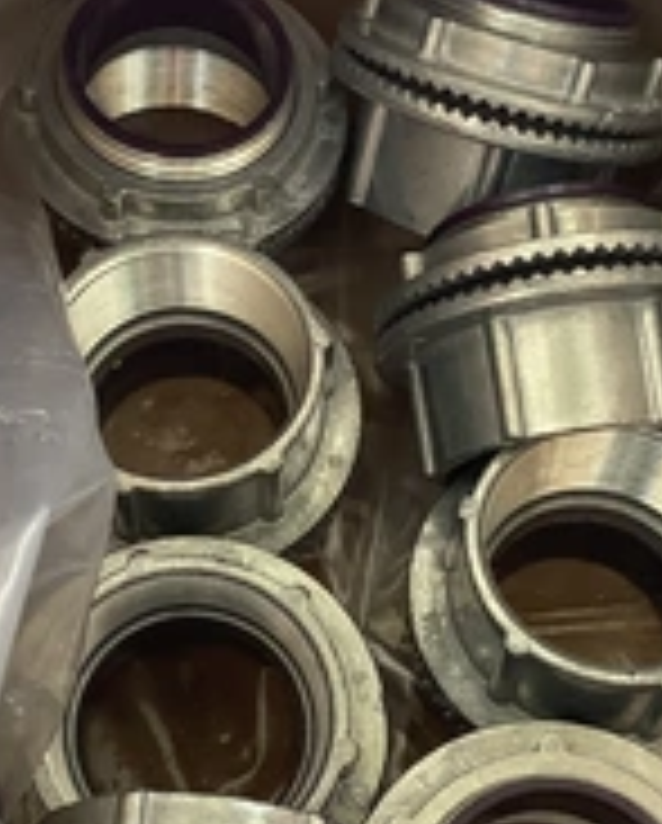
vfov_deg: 28.6
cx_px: 302
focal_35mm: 66
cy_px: 491
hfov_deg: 23.2
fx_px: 1612
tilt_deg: -71.1
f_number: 2.4
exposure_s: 1/60
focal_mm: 3.3
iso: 64
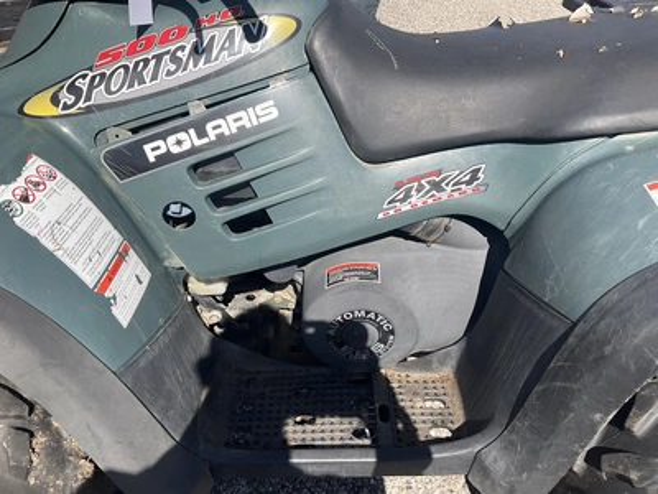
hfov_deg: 61.7
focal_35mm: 29
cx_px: 329
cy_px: 247
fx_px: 551
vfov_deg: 48.2
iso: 25
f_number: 1.8
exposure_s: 1/1412
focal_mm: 3
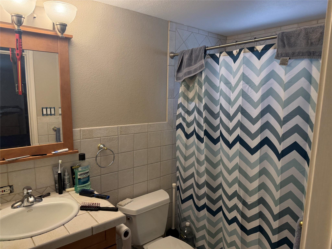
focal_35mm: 24
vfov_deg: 56.8
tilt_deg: -9.2
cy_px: 124
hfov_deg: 71.6
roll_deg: -0.7
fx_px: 230
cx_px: 166
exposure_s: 1/120
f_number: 1.78
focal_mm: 6.76
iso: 200
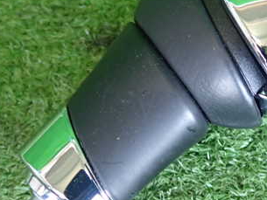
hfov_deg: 30.1
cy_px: 79
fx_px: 486
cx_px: 208
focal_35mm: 63
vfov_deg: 23.3
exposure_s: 1/50
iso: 320
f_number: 2.4
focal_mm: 5.79
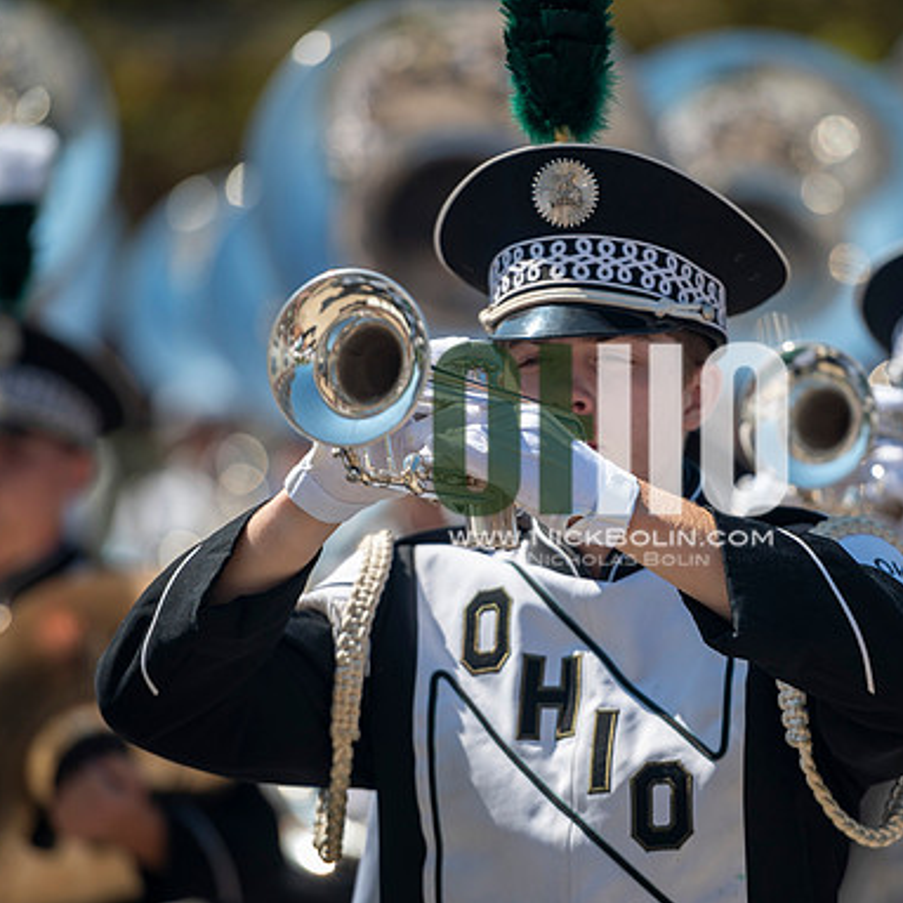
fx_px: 7585
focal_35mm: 257
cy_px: 453
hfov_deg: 6.8
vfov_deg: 6.8
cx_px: 611
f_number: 2.8
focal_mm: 200
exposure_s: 1/1600
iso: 100
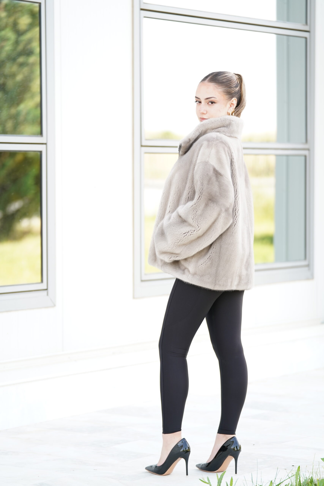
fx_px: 1674
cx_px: 162
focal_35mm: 124
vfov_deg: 16.5
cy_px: 243
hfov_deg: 11.1
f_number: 2.8
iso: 250
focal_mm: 124
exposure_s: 1/250
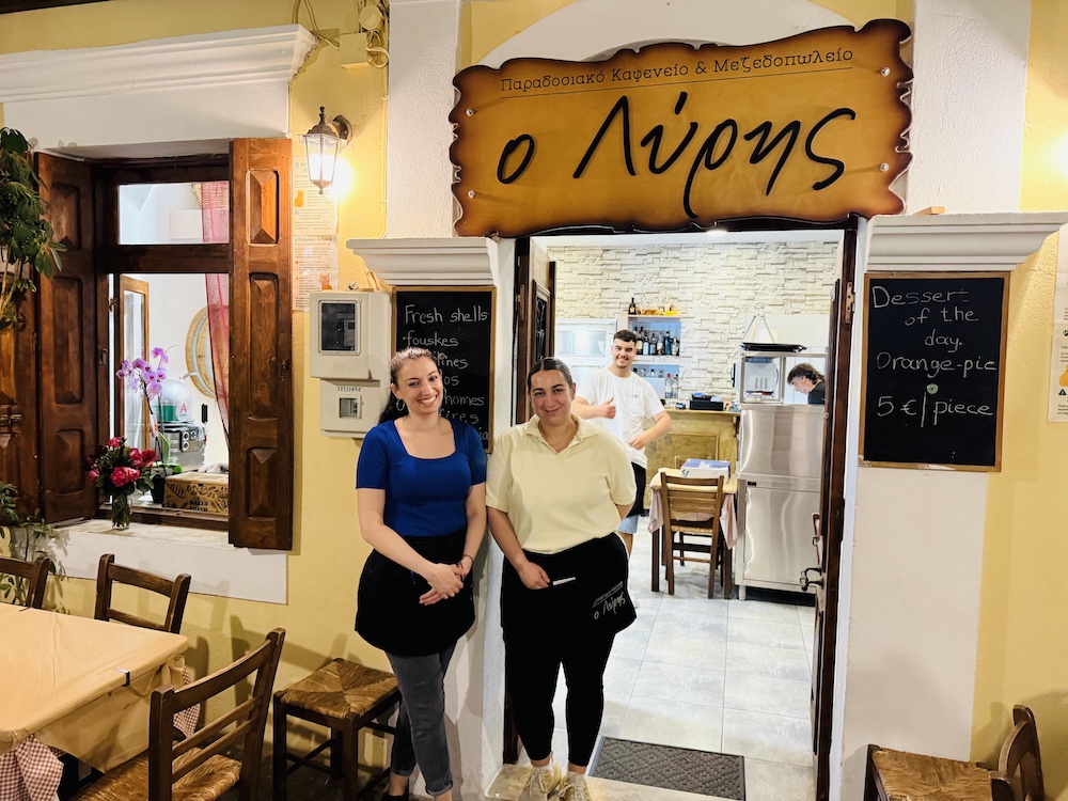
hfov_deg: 71.6
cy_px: 400
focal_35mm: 24
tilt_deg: -1.8
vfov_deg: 56.8
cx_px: 534
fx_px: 740
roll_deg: -1.8
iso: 500
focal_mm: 6.76
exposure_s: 1/50
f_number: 1.78
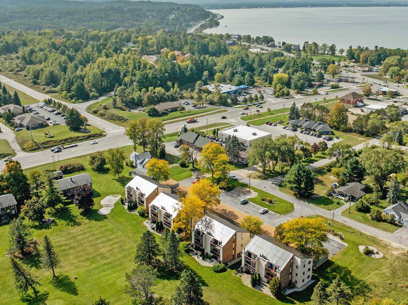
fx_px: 436
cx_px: 247
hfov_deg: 49.8
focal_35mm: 37
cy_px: 122
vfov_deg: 38.5
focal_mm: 12.29
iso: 110
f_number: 2.8
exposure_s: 1/1250
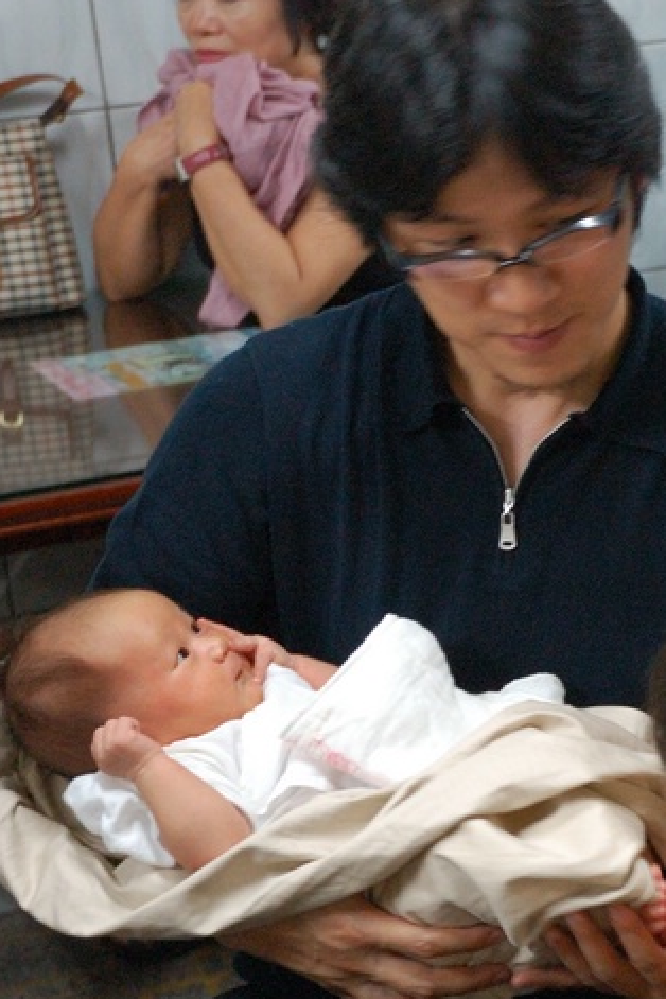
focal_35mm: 101
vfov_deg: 20.2
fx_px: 2805
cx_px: 976
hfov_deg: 12.9
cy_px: 514
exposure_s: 1/20
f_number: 4
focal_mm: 31
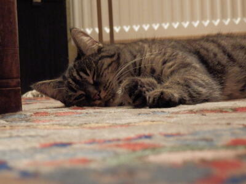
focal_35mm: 97
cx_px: 123
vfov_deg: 15.2
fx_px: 689
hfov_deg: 20.2
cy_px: 92
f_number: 4.9
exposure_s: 1/13
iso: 1250
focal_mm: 17.3
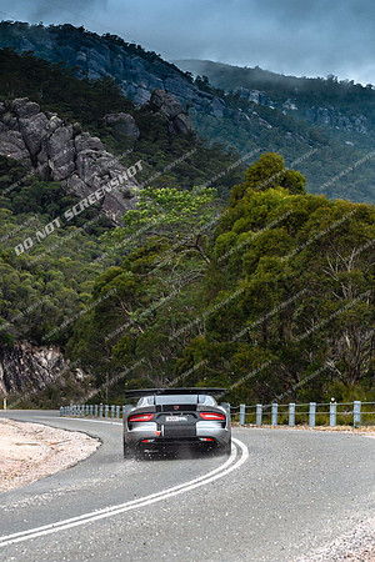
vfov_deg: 19.5
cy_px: 281
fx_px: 1640
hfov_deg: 13.0
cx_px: 188
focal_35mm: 105
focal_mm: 70
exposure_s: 1/1600
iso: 320
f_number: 4
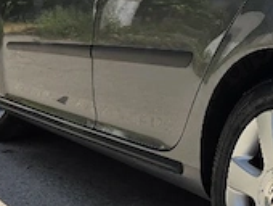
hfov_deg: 21.7
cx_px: 358
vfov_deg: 18.1
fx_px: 640
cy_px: 34
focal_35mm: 81
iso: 80
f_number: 1.7
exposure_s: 1/5000
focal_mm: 6.3
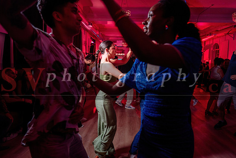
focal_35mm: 27
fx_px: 177
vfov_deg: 48.0
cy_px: 79
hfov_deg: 67.4
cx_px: 118
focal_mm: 27
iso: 800
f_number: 3.2
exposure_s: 1/50
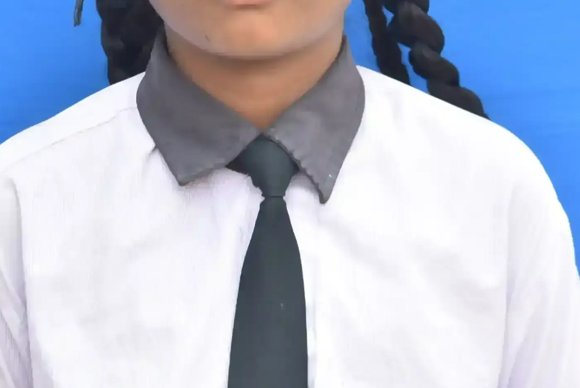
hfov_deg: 12.4
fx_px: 2677
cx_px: 321
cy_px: 17
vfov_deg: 8.3
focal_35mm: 166
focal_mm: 52
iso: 500
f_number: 8
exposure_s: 1/60
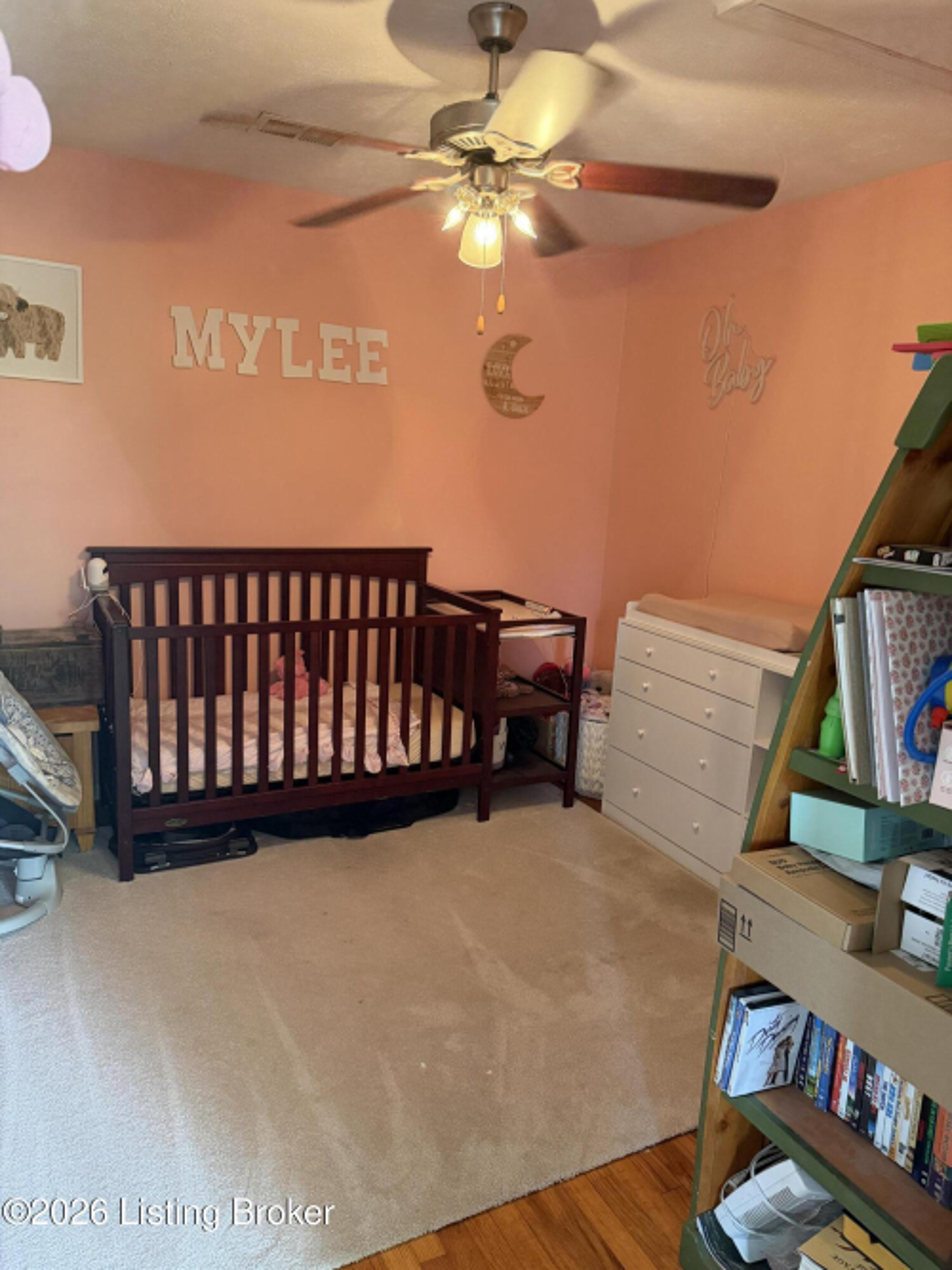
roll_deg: -3.6
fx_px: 880
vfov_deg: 71.6
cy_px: 635
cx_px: 476
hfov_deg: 56.8
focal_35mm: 24
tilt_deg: -11.5
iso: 500
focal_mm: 6.76
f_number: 1.78
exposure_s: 1/60
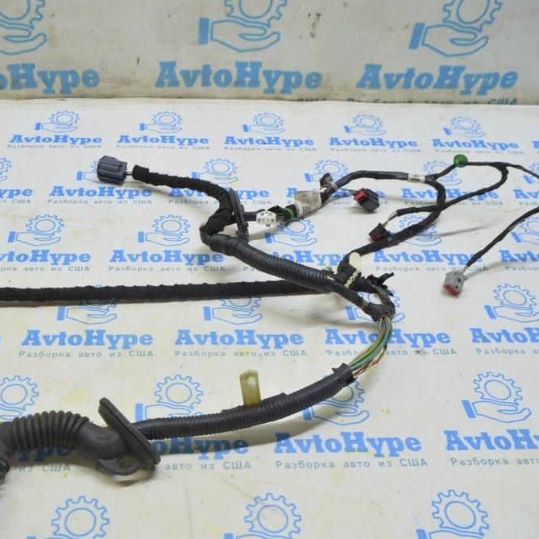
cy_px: 270
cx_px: 163
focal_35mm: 39
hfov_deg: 42.0
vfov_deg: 42.8
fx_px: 687
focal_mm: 20
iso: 400
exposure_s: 1/20
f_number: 5.6
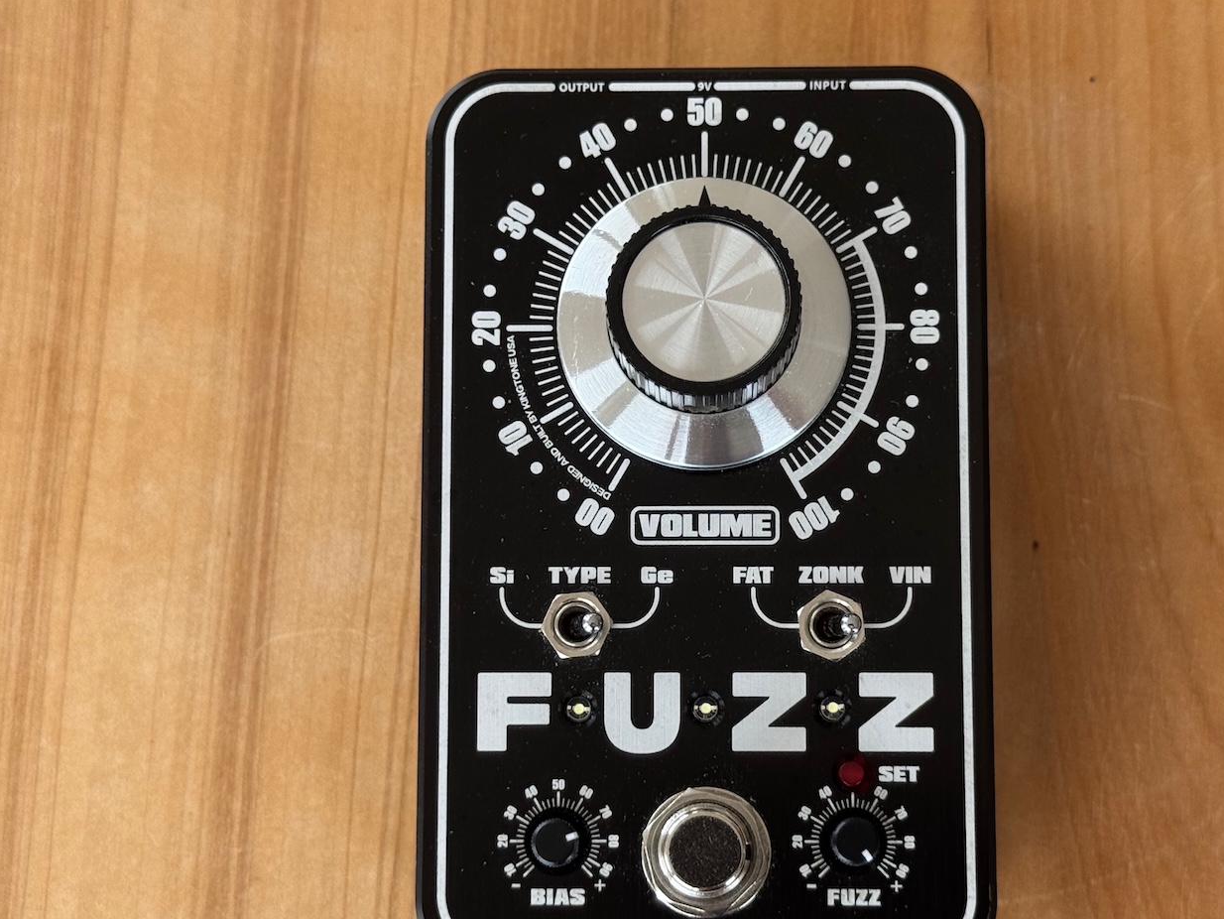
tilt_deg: -82.7
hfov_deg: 34.3
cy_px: 534
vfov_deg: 26.1
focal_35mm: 56
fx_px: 1981
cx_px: 710
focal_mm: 6.76
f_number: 1.78
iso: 80
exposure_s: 1/142
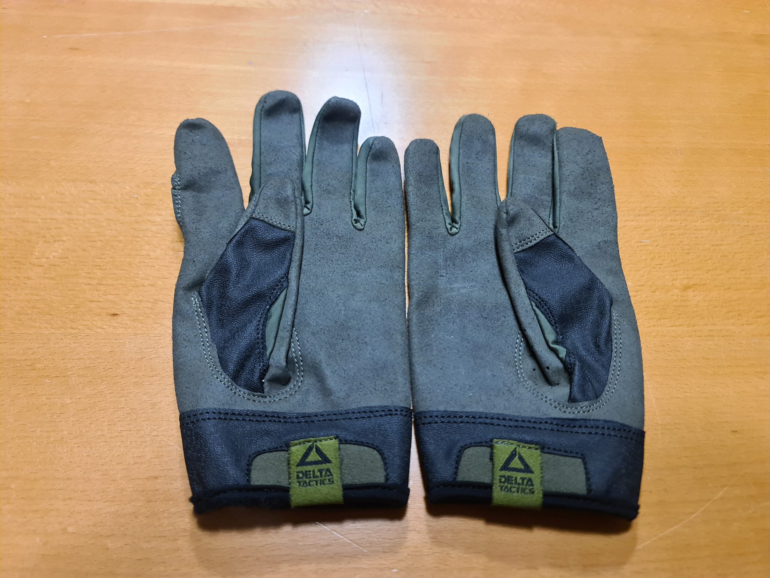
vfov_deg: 54.9
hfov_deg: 69.4
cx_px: 385
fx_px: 556
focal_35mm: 25
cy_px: 289
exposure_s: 1/100
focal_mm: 7
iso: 640
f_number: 1.8
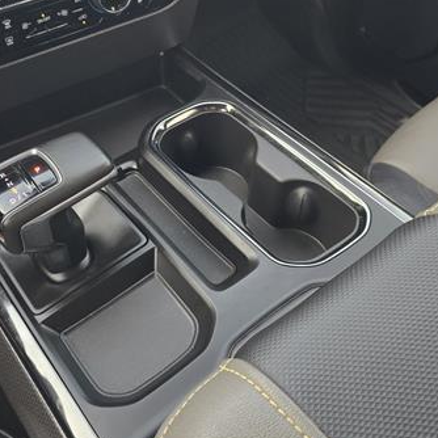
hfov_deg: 42.5
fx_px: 558
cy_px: 184
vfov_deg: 42.7
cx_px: 164
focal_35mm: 39
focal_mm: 6.3
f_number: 1.7
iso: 320
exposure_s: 1/120
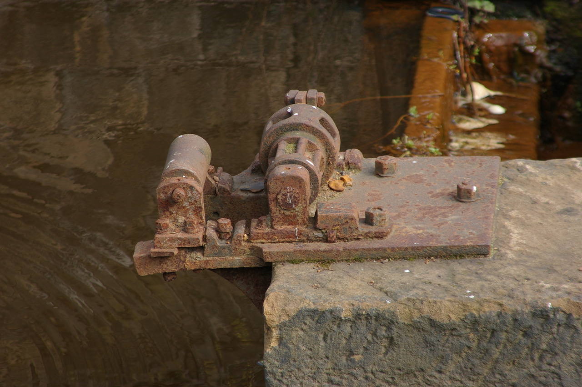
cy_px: 194
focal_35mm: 315
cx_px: 291
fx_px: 5088
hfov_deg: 6.5
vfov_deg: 4.4
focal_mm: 210
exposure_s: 1/250
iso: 200
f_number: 6.7
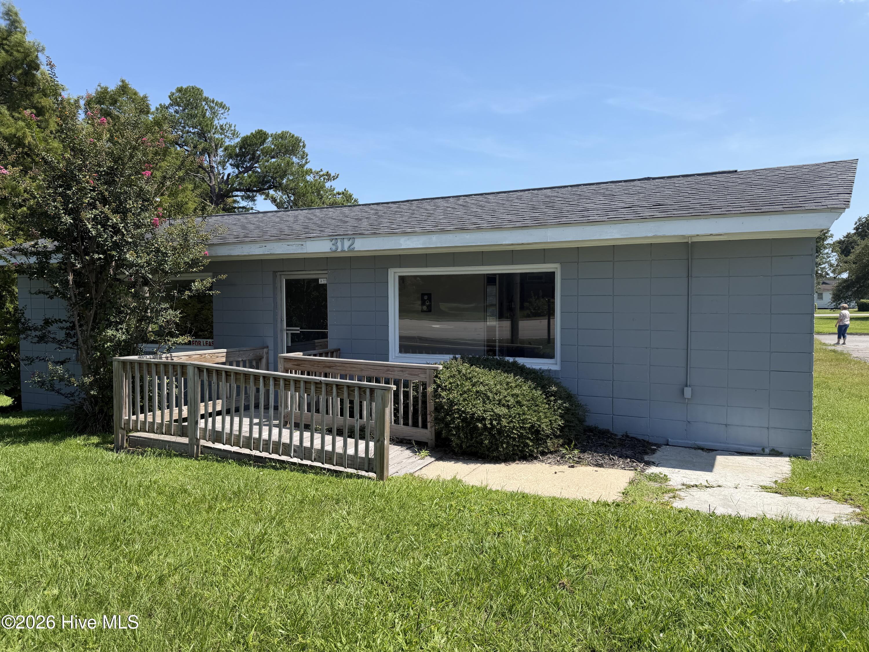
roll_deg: -0.6
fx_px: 602
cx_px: 434
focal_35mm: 24
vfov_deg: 56.8
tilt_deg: -3.1
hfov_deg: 71.6
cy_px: 326
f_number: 1.78
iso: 80
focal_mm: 6.76
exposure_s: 1/3584
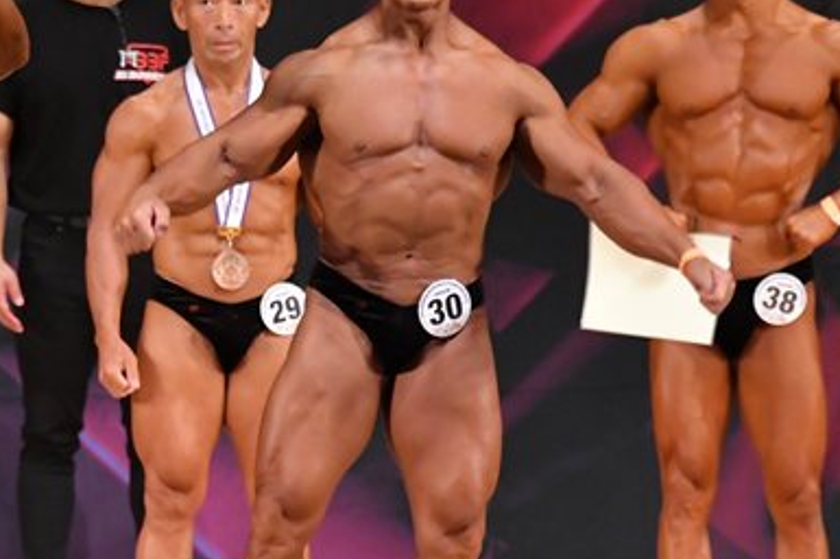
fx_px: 11960
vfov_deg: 2.7
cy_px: 299
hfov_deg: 4.0
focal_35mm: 513
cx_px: 123
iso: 5600
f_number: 5.6
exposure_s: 1/400
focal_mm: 170
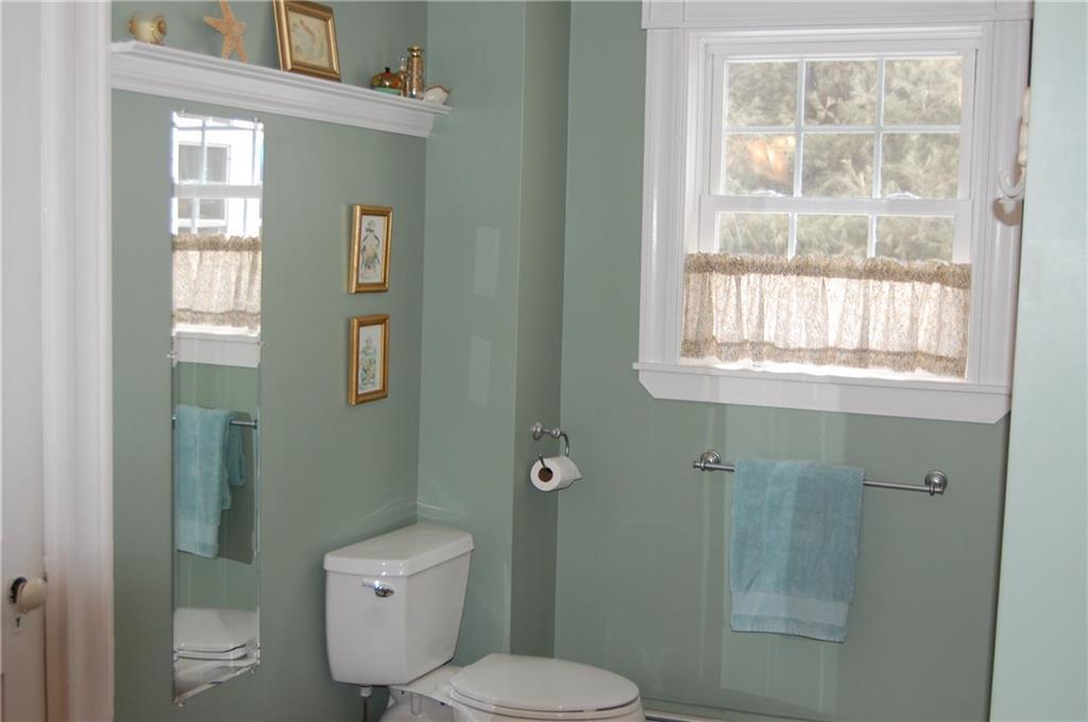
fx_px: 1358
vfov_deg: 29.8
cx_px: 544
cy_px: 361
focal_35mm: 45
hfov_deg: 43.7
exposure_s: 1/60
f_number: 4.2
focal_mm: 30
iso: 400
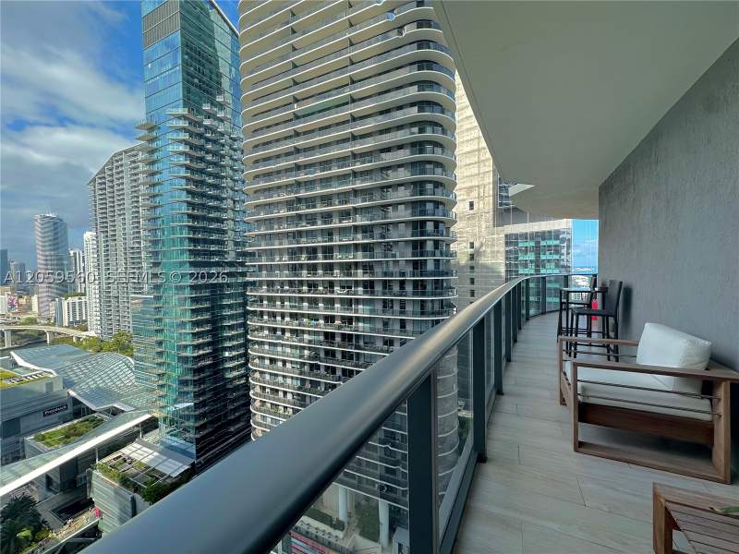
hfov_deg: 102.1
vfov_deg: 85.7
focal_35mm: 14
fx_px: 299
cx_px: 370
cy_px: 277
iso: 40
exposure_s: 1/658
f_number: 2.2
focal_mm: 2.22
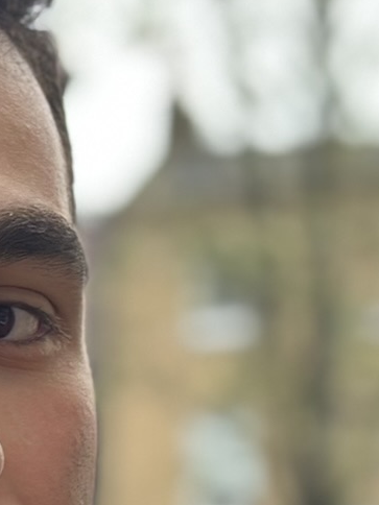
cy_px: 562
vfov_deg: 9.6
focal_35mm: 203
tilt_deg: +3.0
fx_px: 2963
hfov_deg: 7.2
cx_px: -207
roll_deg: +0.6
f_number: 1.78
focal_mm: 6.86
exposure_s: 1/61
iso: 125
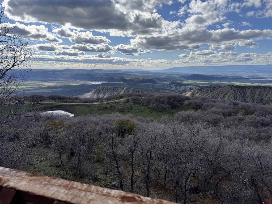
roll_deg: +0.9
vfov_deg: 56.8
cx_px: 136
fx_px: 189
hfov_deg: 71.6
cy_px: 102
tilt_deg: -11.0
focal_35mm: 24
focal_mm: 6.76
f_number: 1.78
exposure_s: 1/5814
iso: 80
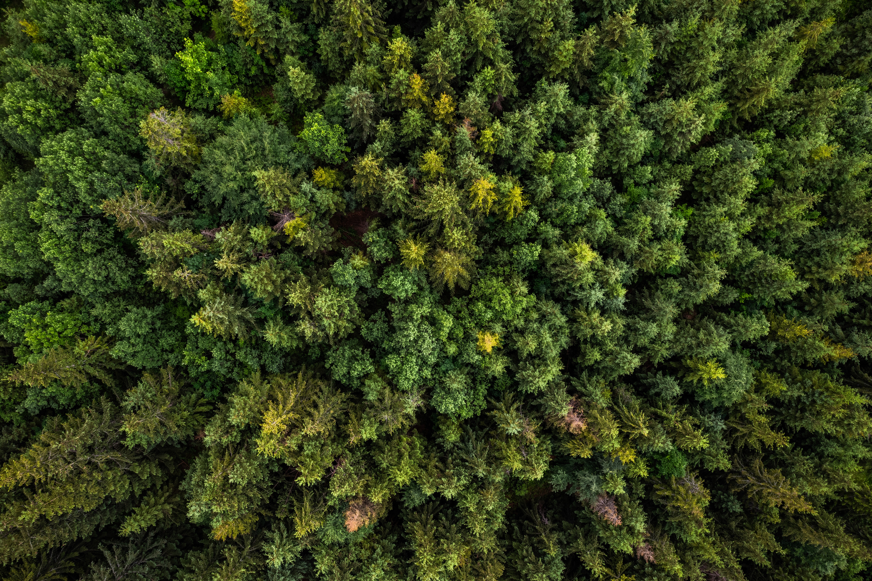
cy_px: 290
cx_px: 436
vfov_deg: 57.2
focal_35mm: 22
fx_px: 533
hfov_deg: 78.6
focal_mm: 8.38
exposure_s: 1/80
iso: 100
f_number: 2.8
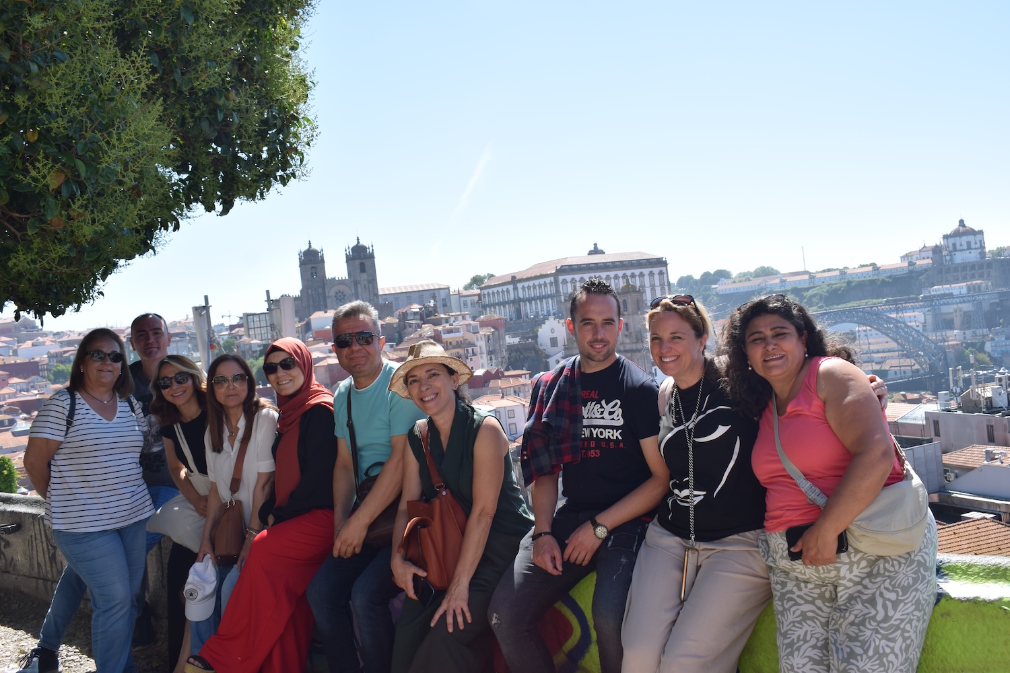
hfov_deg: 55.1
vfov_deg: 38.4
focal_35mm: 34
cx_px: 505
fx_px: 968
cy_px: 336
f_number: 9
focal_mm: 23
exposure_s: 1/320
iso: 200
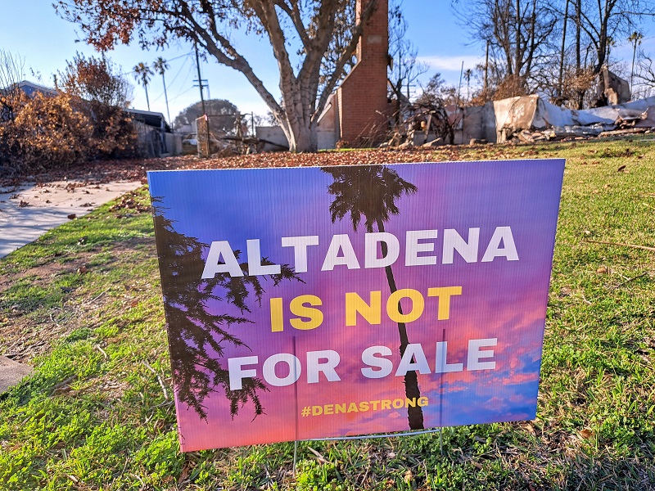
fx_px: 454
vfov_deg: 56.8
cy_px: 246
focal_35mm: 24
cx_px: 328
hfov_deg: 71.6
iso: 50
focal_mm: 5.23
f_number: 1.8
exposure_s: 1/559
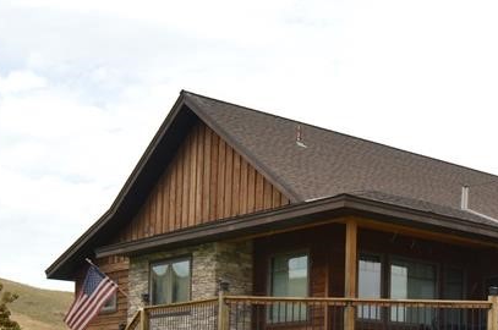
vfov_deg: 18.9
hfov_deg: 26.9
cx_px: 569
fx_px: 939
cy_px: 395
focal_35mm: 68
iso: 100
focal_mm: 18
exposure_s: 1/200
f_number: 6.3
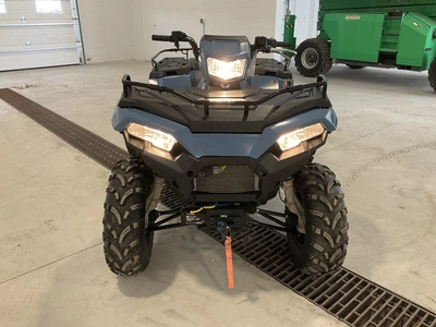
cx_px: 218
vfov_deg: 48.2
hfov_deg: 61.7
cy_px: 164
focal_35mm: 29
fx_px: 365
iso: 64
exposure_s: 1/113
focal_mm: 3
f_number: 1.8
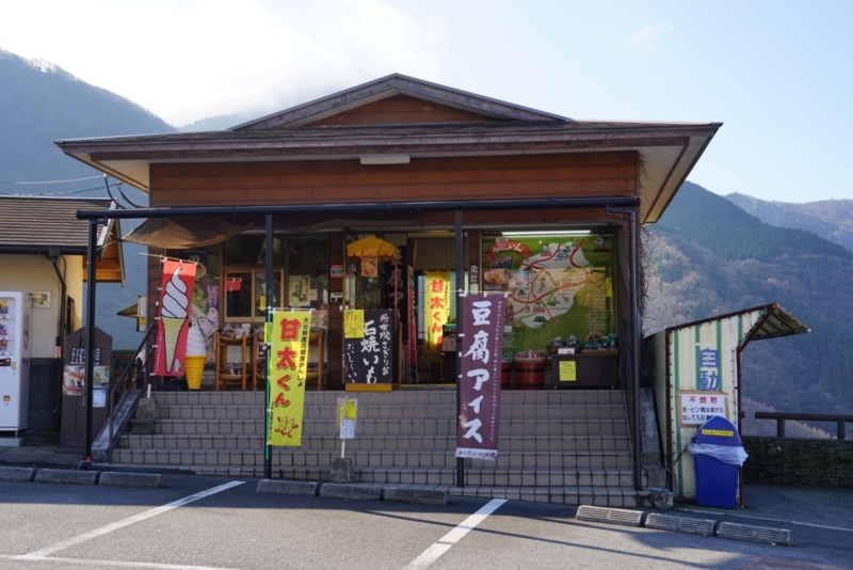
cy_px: 285
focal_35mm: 43
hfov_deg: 45.4
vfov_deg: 31.2
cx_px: 426
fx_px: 1019
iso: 100
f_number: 8
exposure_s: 1/90
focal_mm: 43
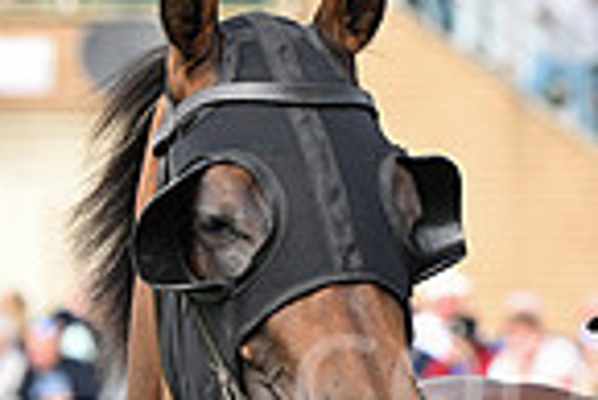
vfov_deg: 2.5
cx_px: 837
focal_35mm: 541
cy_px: 637
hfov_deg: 3.8
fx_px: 8995
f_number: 5.6
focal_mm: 135
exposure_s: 1/800
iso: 500
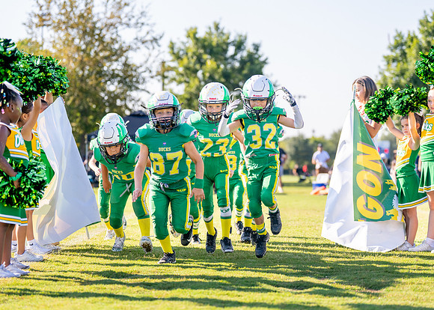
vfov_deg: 15.1
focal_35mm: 95
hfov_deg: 21.0
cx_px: 226
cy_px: 155
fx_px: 1170
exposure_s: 1/2500
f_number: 2.8
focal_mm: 87
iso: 320
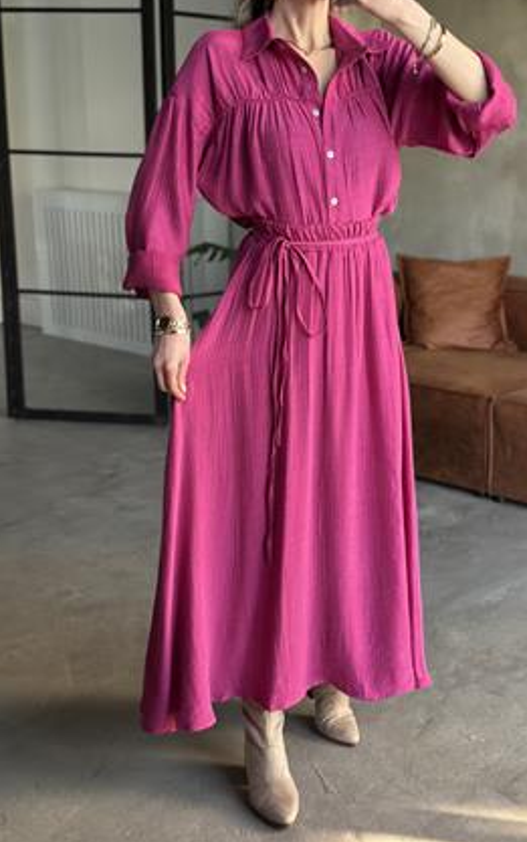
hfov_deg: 24.9
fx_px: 1194
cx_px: 307
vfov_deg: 38.9
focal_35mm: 52
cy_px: 416
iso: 250
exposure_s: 1/60
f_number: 1.78
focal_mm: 6.86
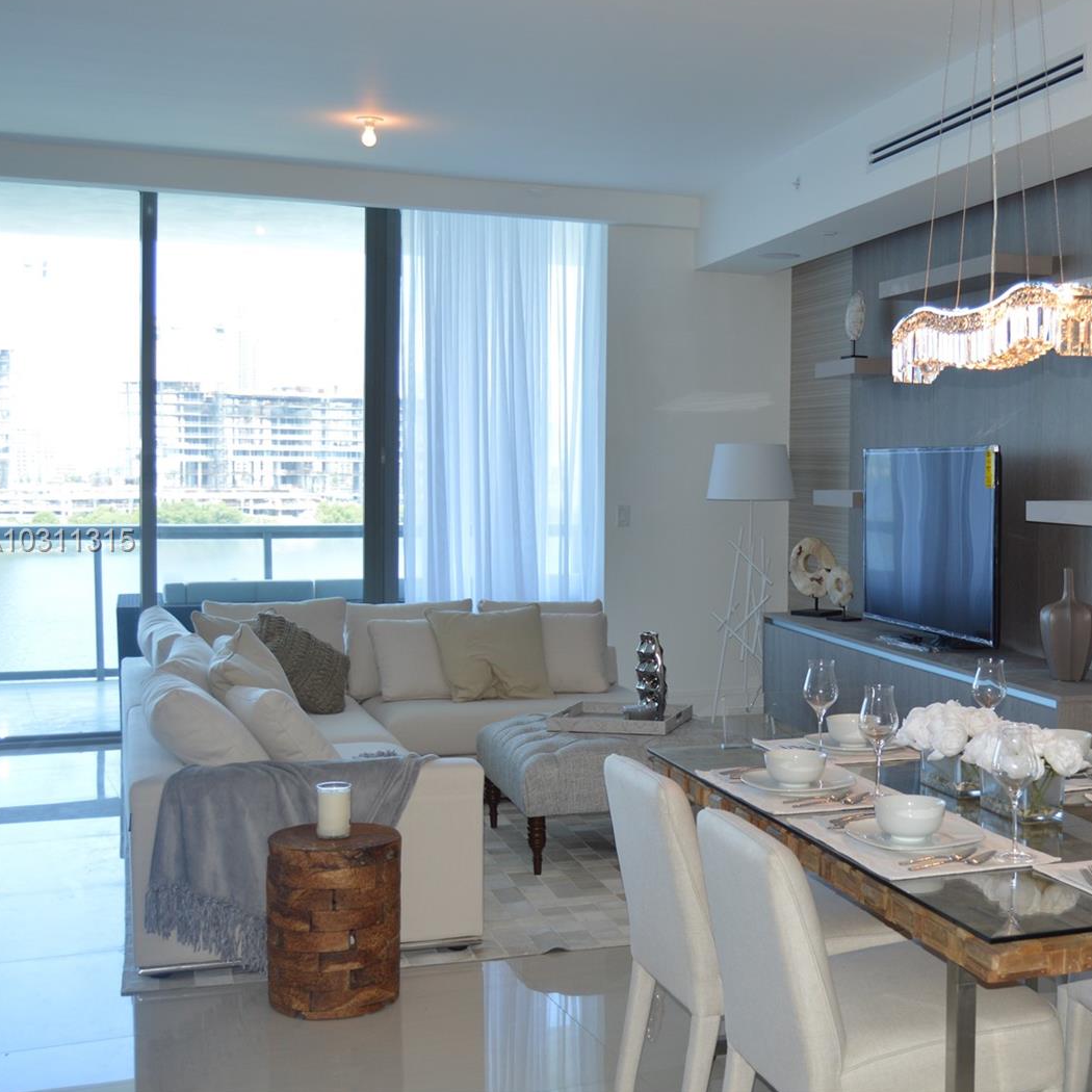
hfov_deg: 37.0
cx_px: 808
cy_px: 542
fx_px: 1593
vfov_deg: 37.8
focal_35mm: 45
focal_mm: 23
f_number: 4
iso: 250
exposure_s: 1/125
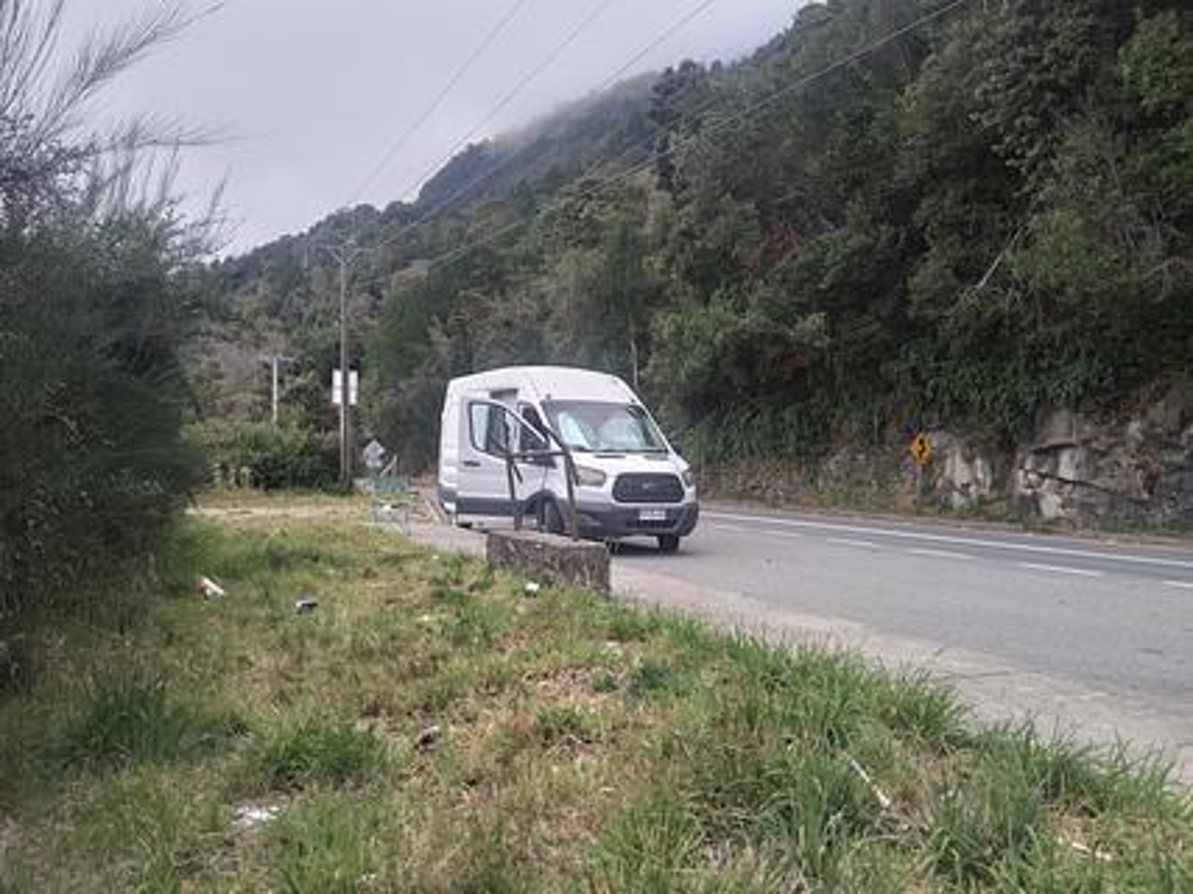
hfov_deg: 52.6
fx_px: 1206
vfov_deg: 40.7
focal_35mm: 35
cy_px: 447
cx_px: 596
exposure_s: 1/333
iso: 50
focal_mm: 3.94
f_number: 2.4
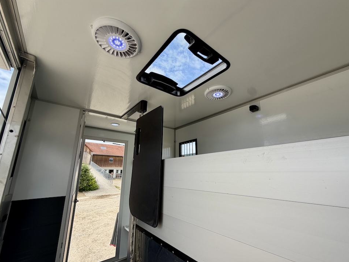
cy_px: 137
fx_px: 151
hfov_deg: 98.1
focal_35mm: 15
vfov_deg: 81.7
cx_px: 185
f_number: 2.2
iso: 40
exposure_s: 1/579
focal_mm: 2.22
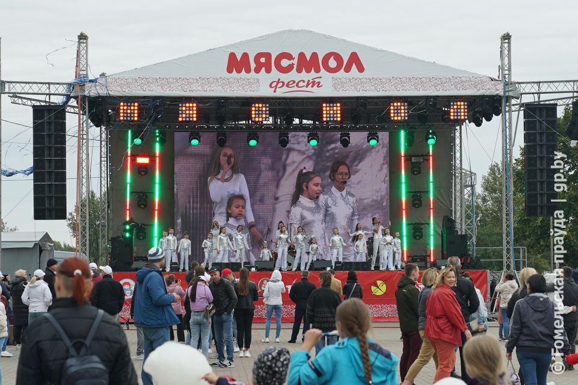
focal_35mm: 103
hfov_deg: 19.8
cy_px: 192
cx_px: 289
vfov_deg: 13.3
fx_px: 1653
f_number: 6.3
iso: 100
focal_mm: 69
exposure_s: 1/200
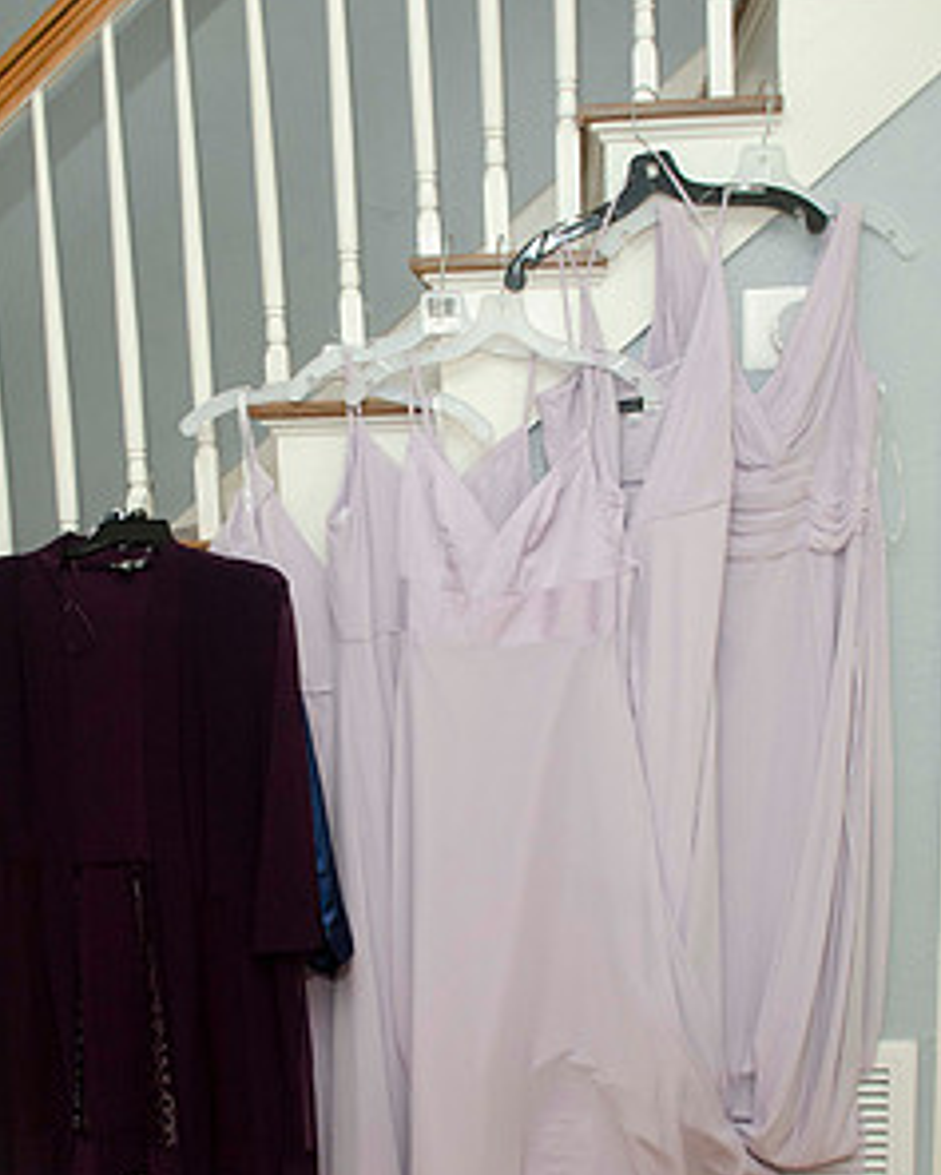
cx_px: 421
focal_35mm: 47
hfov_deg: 32.1
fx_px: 1635
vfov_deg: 39.3
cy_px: 715
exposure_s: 1/60
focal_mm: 22
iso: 400
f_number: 5.6
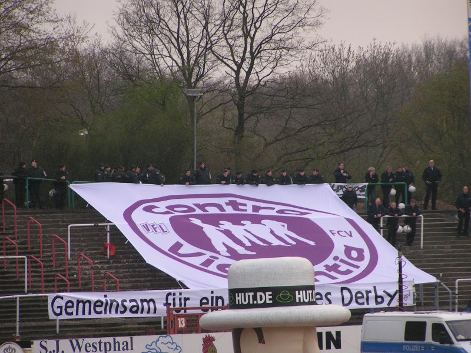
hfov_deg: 6.7
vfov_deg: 5.0
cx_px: 236
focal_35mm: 297
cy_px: 176
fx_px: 4041
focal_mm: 45.4
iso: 125
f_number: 3.5
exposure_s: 1/320
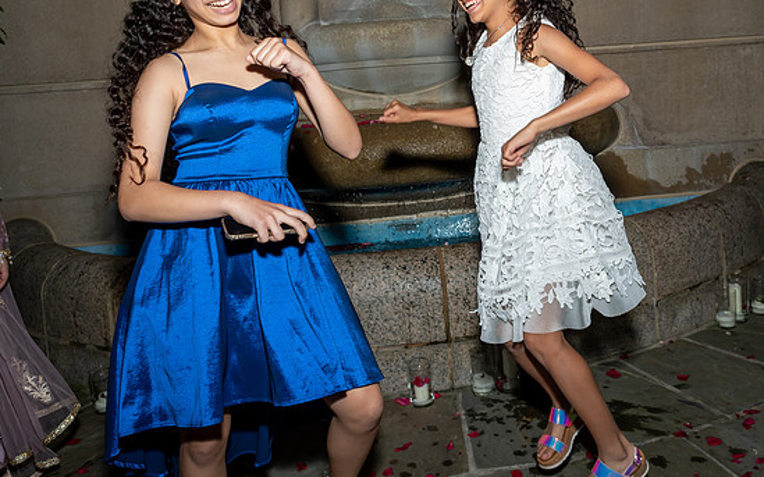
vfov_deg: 34.8
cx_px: 504
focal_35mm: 36
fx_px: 749
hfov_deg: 53.1
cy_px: 140
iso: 500
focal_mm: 17
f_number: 5.6
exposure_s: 1/250
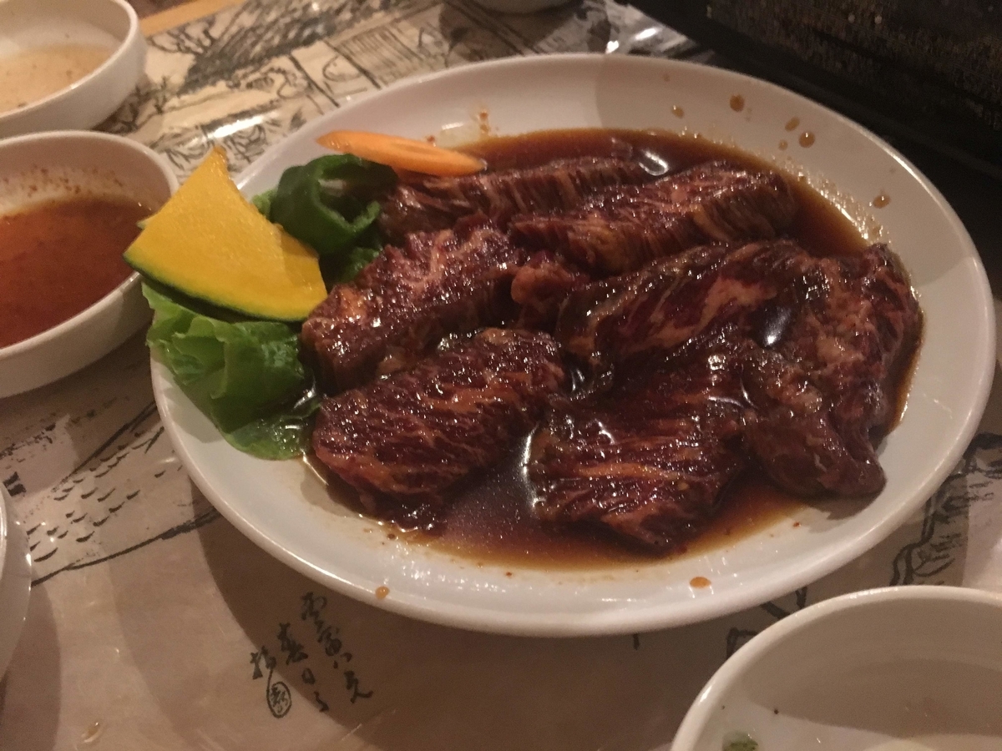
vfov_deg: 48.2
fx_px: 839
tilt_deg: -47.9
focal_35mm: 29
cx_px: 501
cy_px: 376
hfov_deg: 61.7
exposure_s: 1/15
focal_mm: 4.15
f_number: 2.2
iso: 500
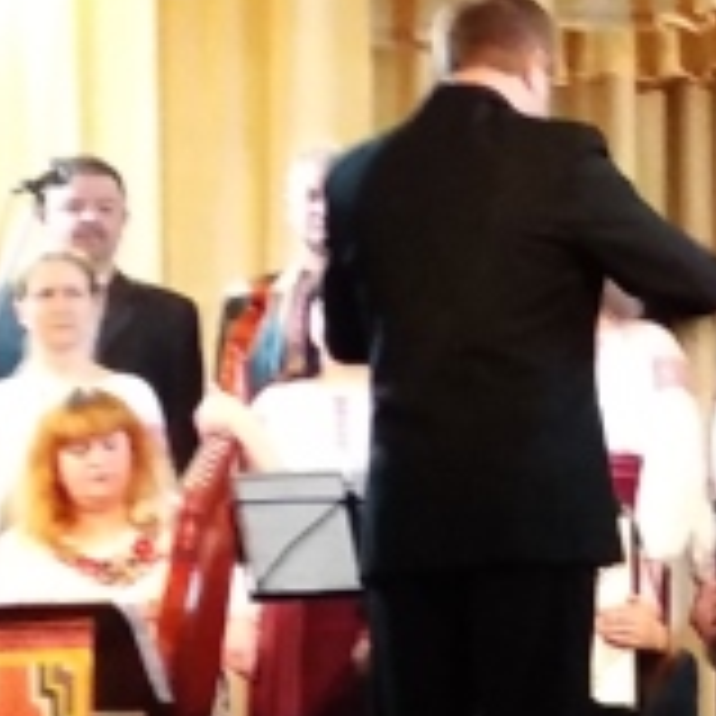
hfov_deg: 11.6
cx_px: 793
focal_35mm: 148
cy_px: 585
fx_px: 3463
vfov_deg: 11.8
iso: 2000
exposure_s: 1/20
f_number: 2.2
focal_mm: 3.81
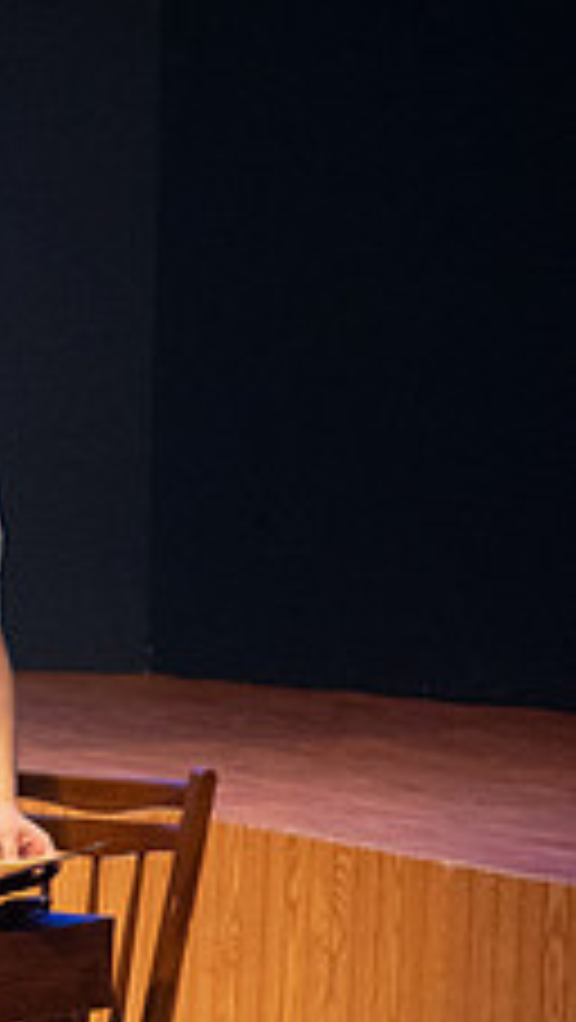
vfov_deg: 1.9
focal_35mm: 1125
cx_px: -724
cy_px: 864
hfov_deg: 1.1
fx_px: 30490
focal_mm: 420
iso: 9000
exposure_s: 1/160
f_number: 6.3
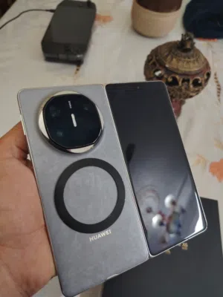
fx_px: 206
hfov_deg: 56.8
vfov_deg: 71.6
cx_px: 112
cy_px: 148
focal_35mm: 24
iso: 1744
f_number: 1.75
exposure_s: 1/100
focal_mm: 5.25
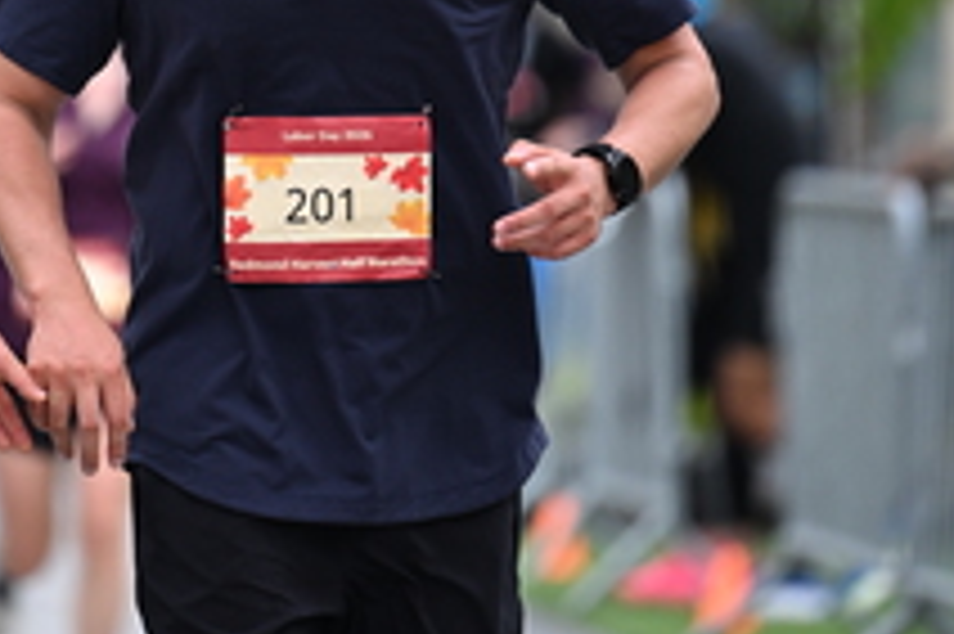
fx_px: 13769
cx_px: 146
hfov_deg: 4.0
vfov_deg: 2.6
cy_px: -103
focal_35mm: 520
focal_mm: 200
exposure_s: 1/2000
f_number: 2.8
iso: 640
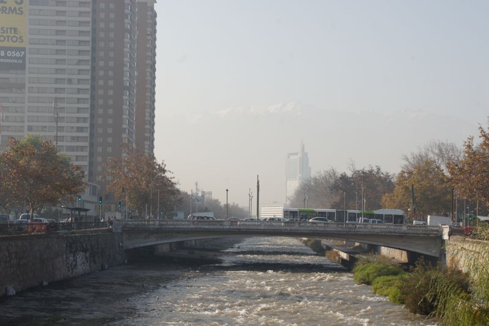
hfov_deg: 27.0
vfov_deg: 18.2
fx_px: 1018
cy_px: 163
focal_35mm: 75
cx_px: 244
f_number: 13
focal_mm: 50
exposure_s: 1/160
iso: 200
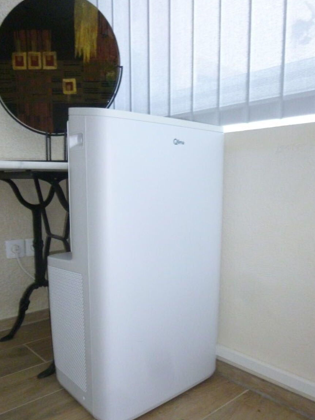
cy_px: 242
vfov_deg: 61.4
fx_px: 352
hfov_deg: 48.2
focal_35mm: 29
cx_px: 159
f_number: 3.1
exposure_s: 1/60
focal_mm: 4.5
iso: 400
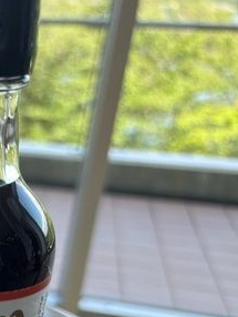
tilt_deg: -26.3
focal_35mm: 74
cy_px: 320
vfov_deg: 25.0
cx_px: -206
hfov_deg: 16.3
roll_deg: -0.4
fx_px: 677
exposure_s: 1/273
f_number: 1.6
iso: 50
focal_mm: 5.96
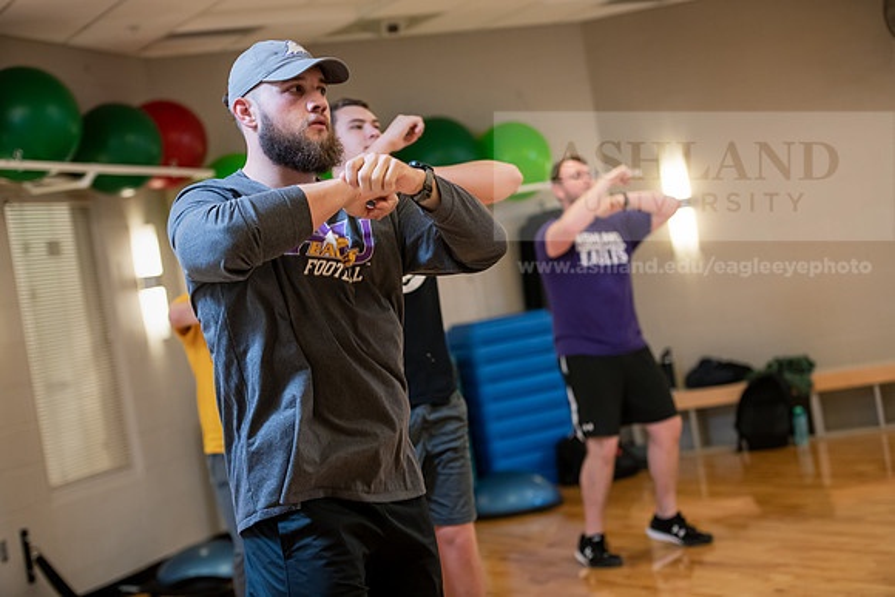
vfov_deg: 19.5
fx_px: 1741
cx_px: 448
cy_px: 298
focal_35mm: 70
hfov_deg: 28.8
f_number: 3.2
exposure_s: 1/200
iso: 1000
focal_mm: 70
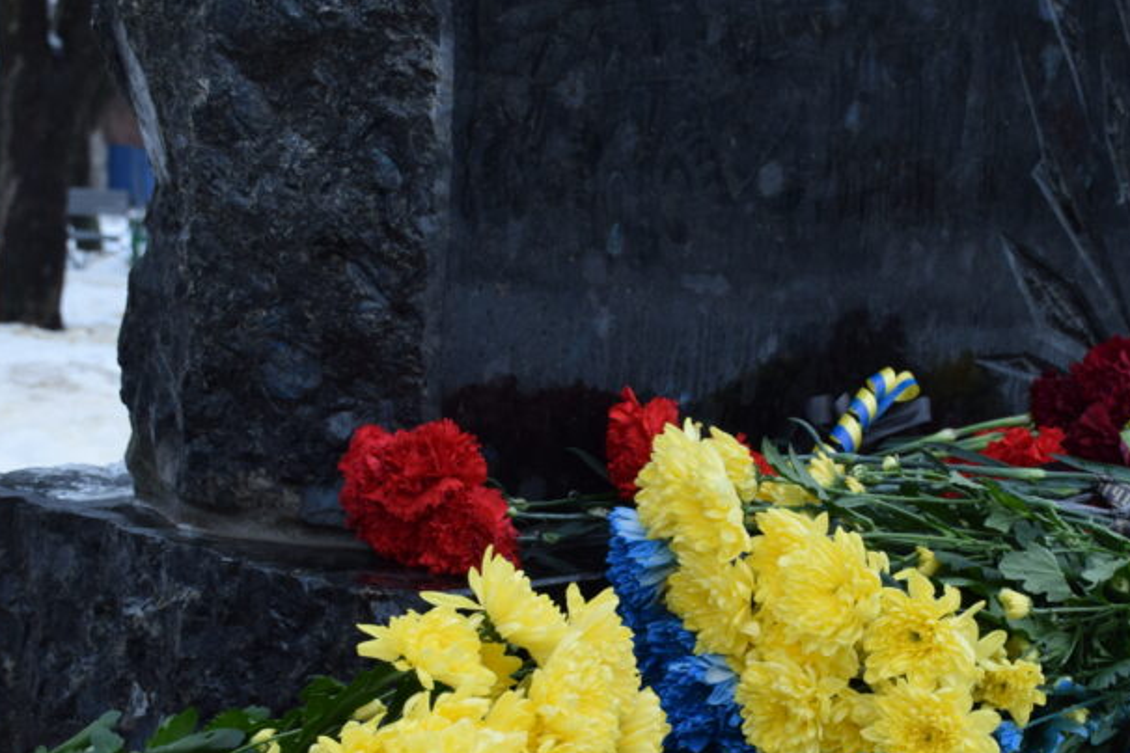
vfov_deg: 17.9
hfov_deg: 26.4
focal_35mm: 76
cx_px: 785
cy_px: 547
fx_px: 2385
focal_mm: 30
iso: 400
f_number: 7.1
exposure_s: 1/200
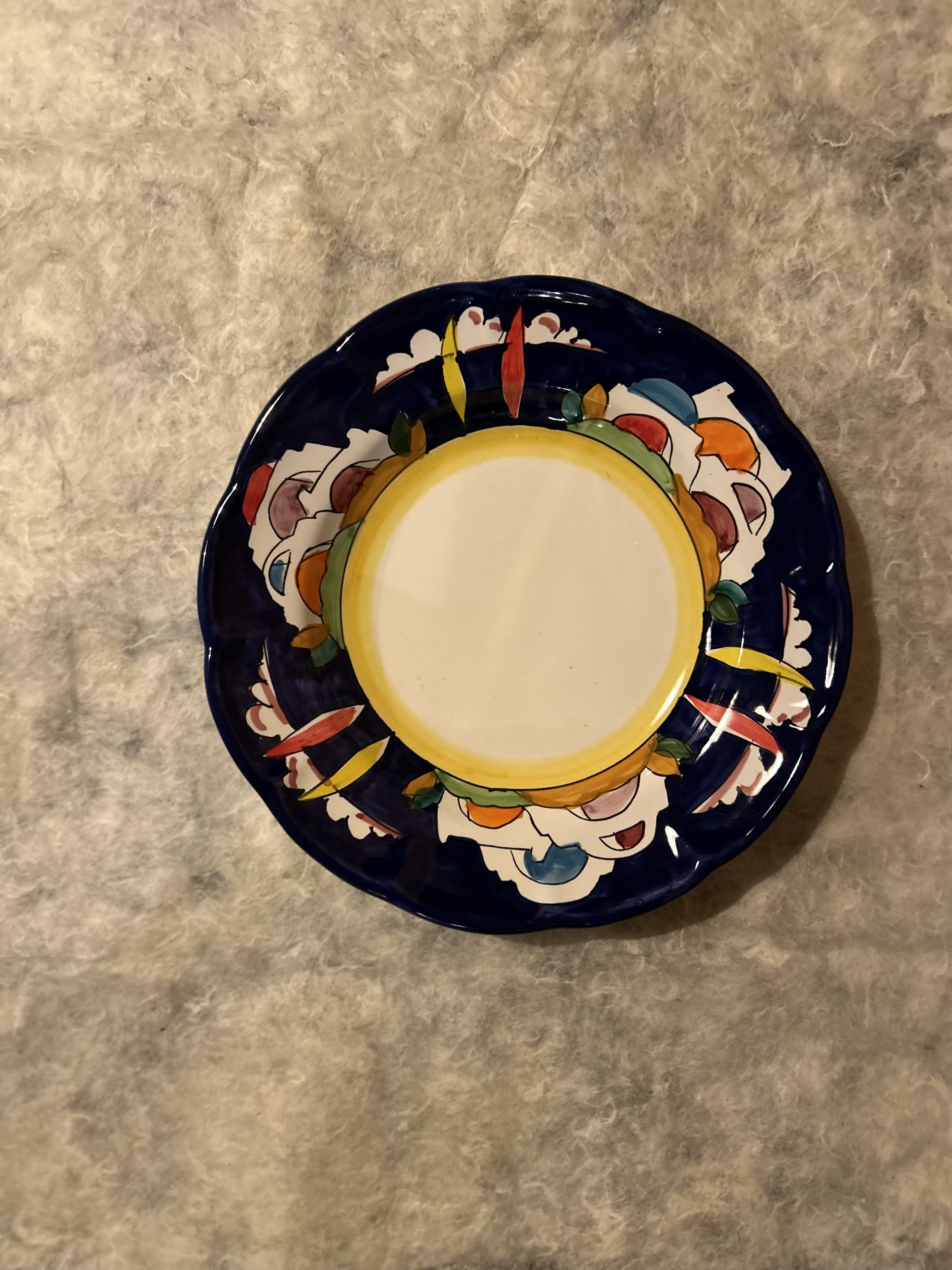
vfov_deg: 67.3
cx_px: 476
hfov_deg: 53.1
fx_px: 953
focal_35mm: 26
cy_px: 635
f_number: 1.5
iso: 500
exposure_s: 1/33
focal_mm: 5.7
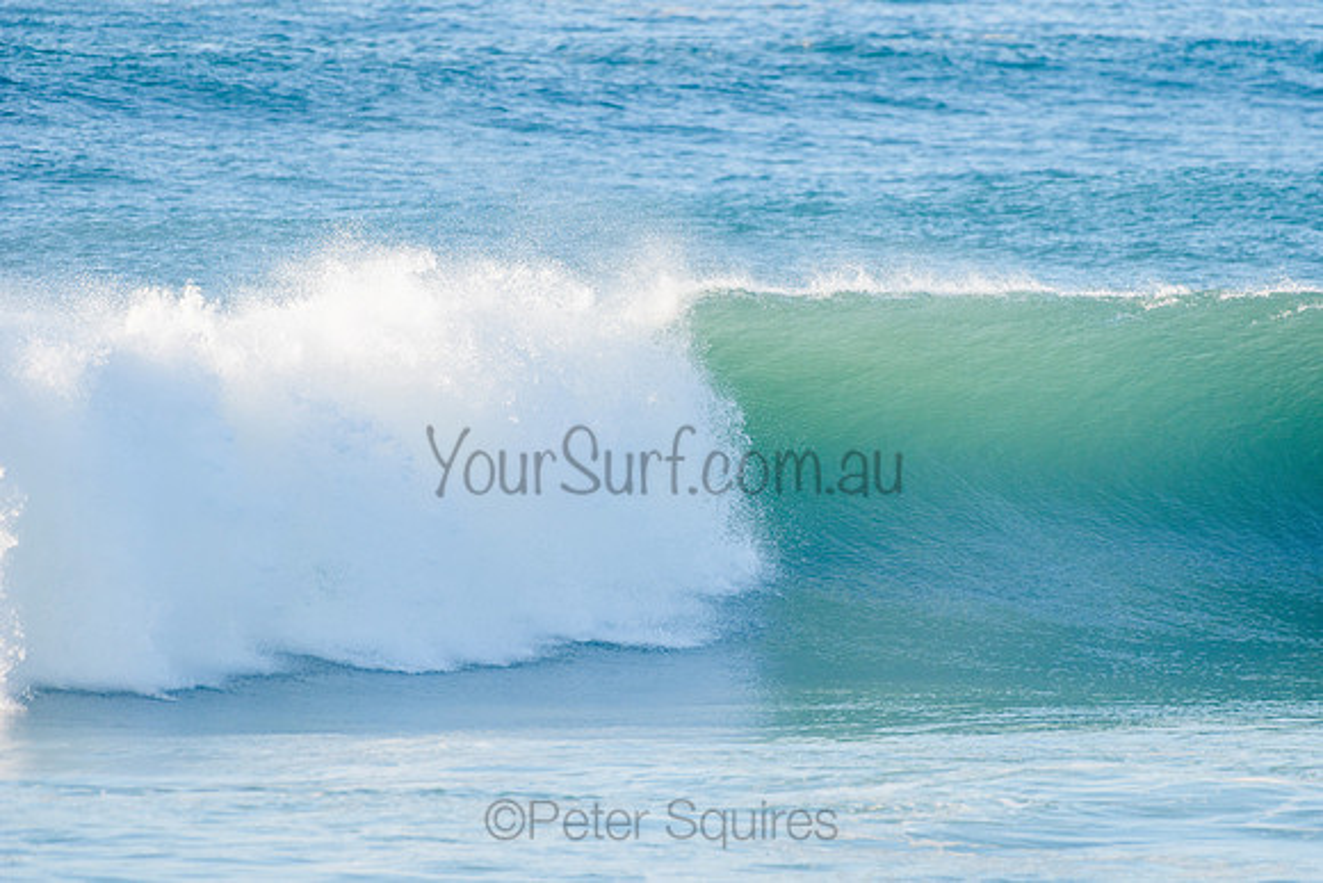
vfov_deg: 2.8
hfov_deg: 4.1
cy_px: 442
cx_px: 662
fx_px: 18378
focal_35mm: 500
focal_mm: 500
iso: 400
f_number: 5.6
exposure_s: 1/1600
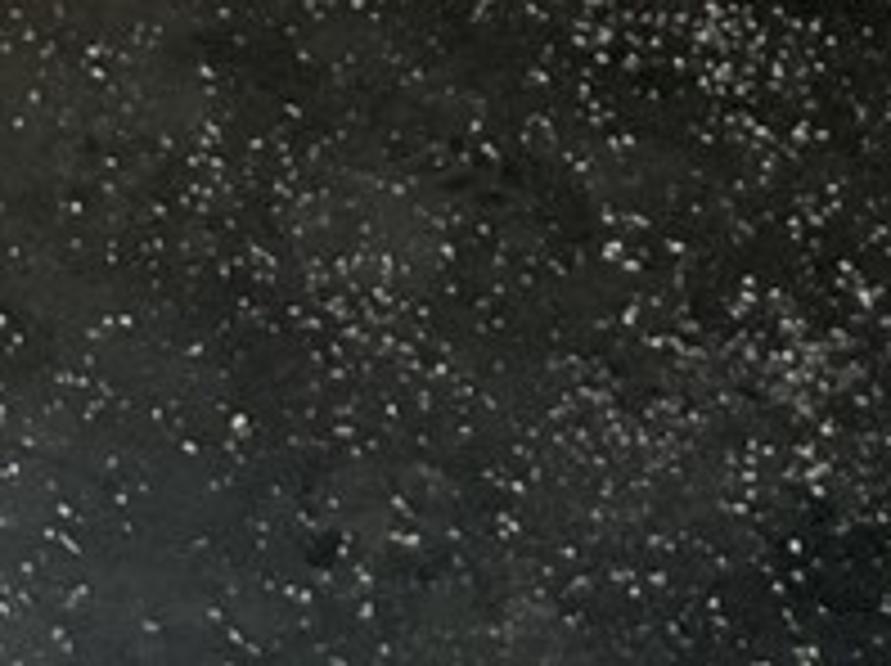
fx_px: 3856
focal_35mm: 150
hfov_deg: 12.5
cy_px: -698
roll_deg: -1.5
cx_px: -446
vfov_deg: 9.2
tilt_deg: -20.3
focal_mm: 3
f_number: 1.8
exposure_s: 1/30
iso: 320
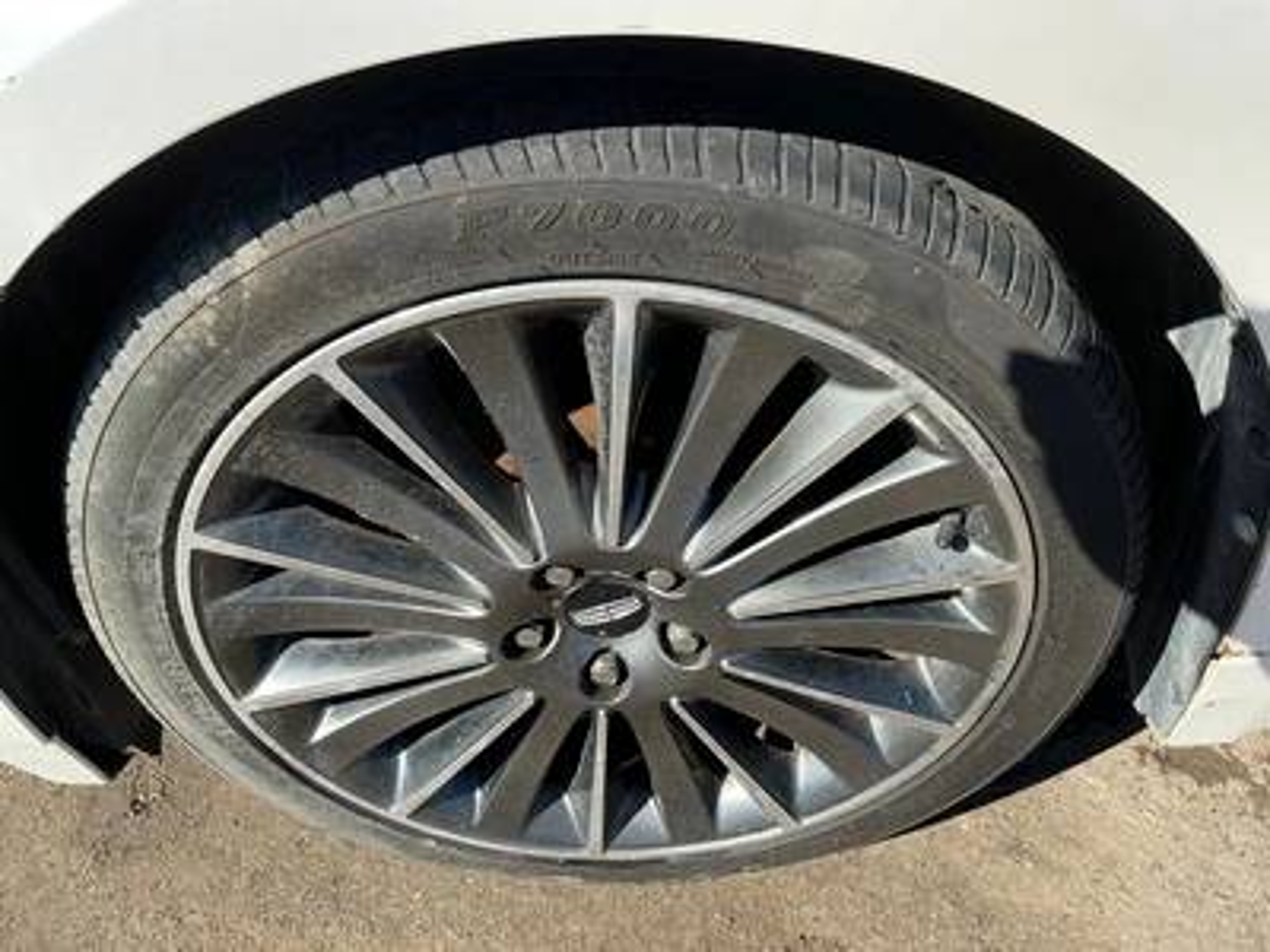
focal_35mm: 28
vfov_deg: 49.7
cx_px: 635
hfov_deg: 63.4
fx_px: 1027
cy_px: 476
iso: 25
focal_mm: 3
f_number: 1.8
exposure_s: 1/728
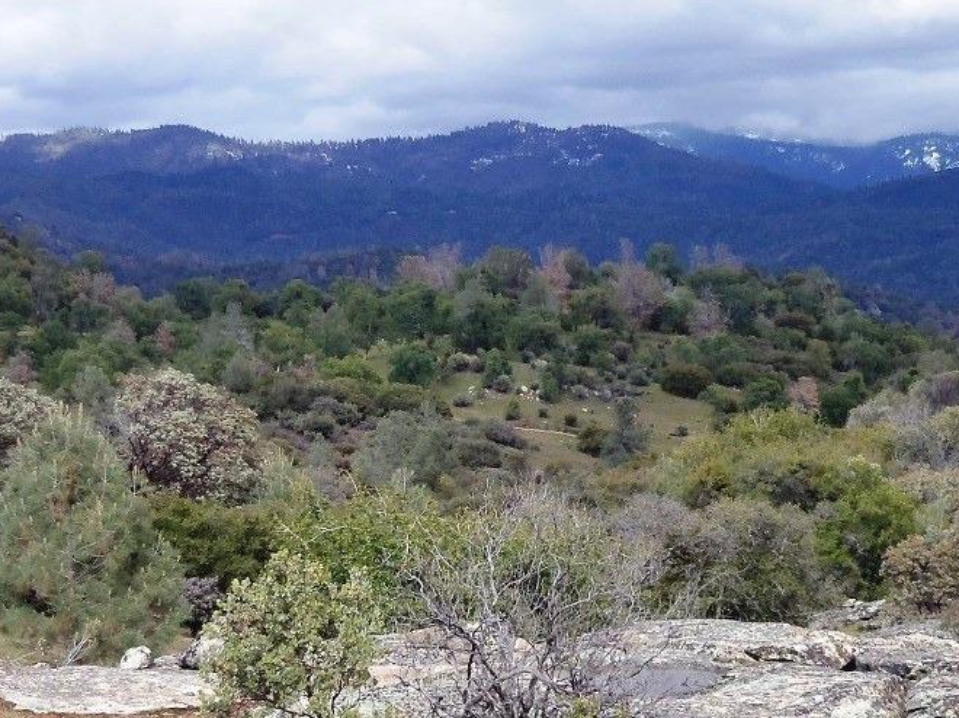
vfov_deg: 15.5
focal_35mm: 95
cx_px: 501
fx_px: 2630
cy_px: 391
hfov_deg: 20.7
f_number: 4.6
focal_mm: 8.7
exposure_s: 1/250
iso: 64
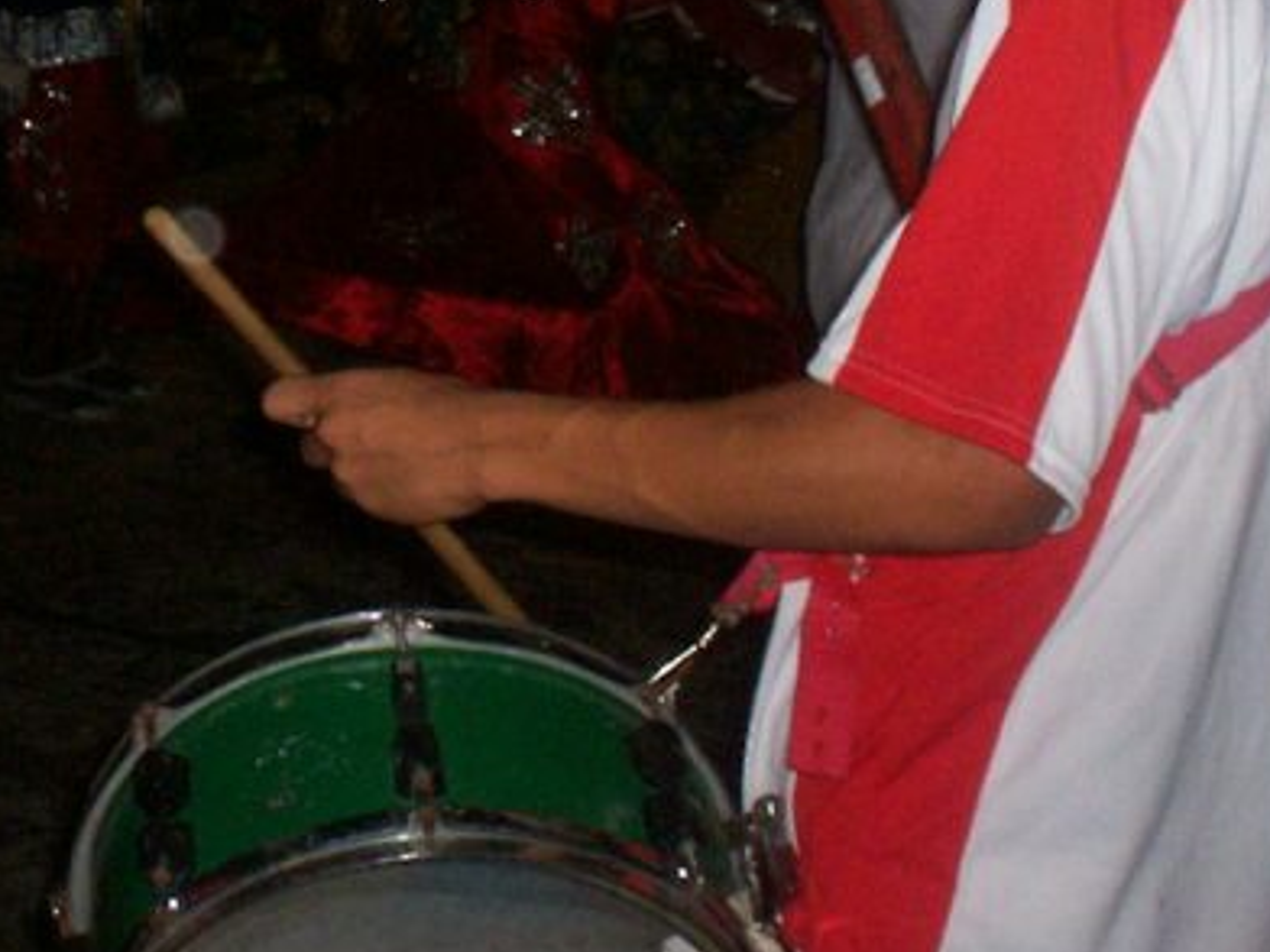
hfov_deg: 20.0
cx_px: -84
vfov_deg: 15.4
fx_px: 3449
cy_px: -19
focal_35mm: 94
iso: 140
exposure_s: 1/64
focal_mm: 5.9
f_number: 4.5
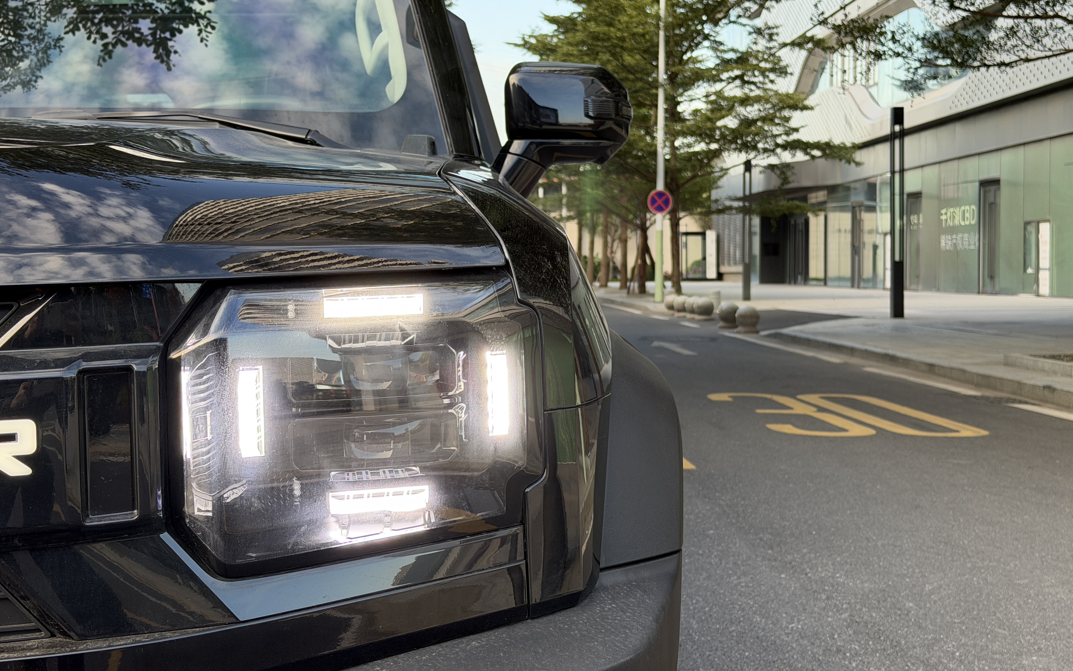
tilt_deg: -1.1
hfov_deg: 39.6
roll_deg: +0.8
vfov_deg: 25.3
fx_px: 1491
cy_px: 302
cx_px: 536
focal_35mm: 51
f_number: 1.78
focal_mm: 6.76
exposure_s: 1/229
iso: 64
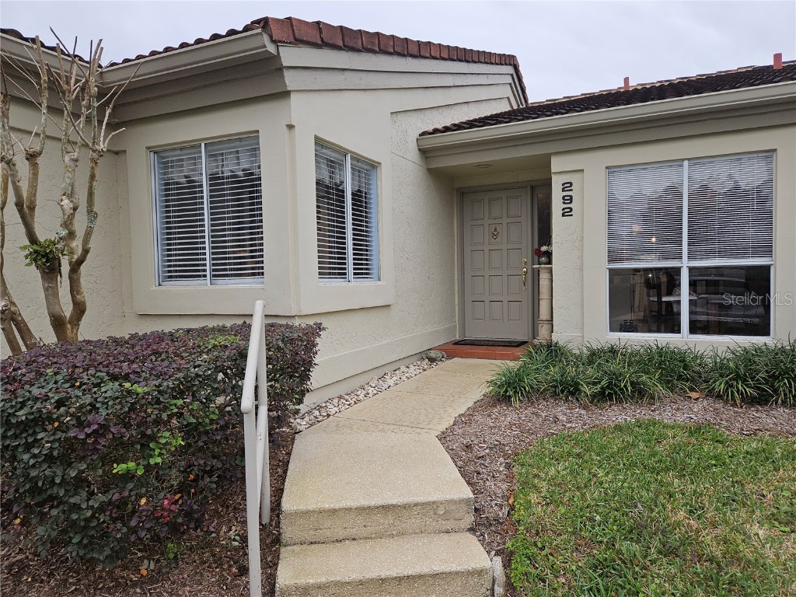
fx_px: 529
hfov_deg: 73.9
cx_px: 398
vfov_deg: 58.9
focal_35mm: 23
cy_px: 298
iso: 25
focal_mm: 5.4
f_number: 1.8
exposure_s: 1/305
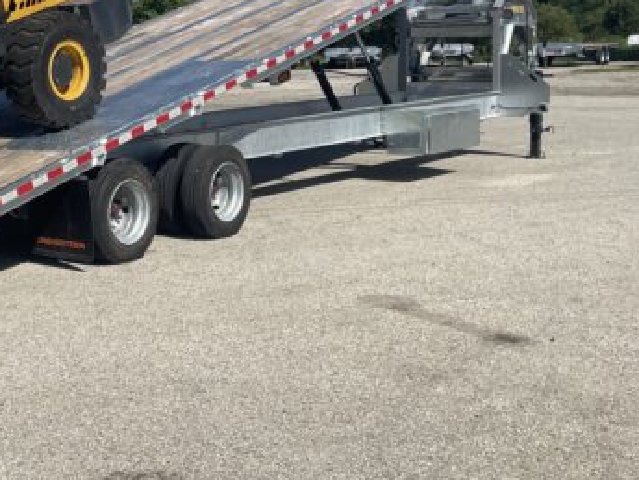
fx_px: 1108
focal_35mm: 60
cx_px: 0
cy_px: 121
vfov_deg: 24.2
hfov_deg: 30.0
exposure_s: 1/5051
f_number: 1.6
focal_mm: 4.2
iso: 32
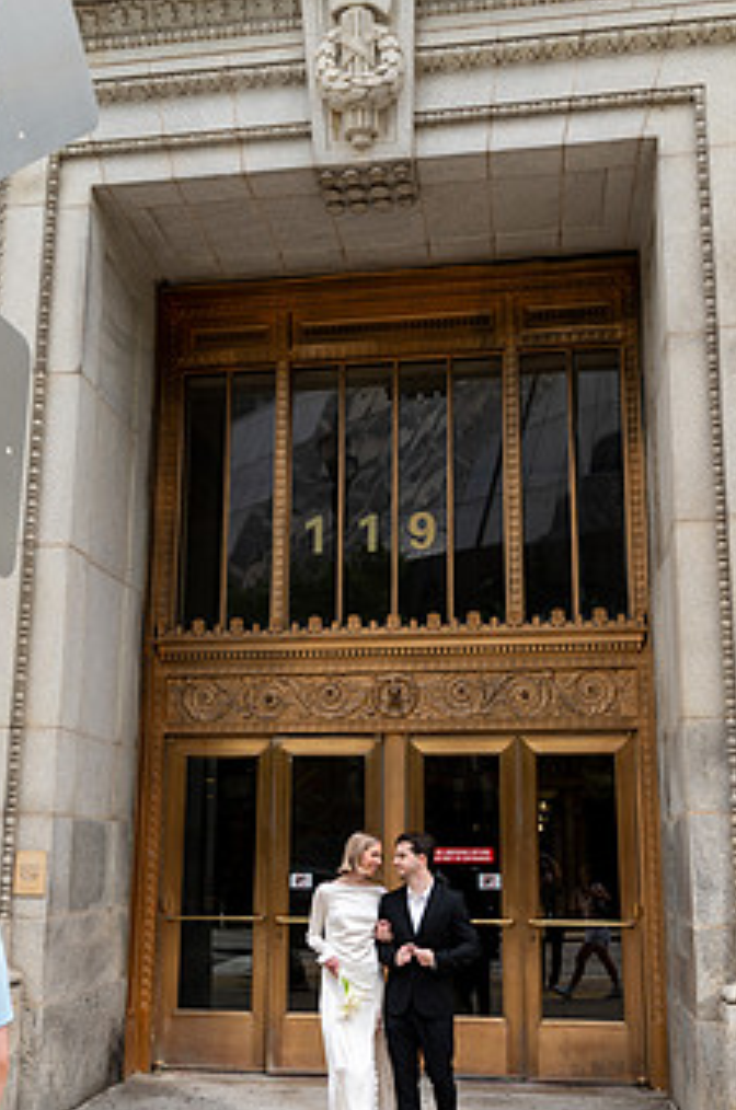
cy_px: 644
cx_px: 393
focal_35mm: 36
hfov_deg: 36.7
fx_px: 1108
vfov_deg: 53.0
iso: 100
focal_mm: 27
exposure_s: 1/400
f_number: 2.8
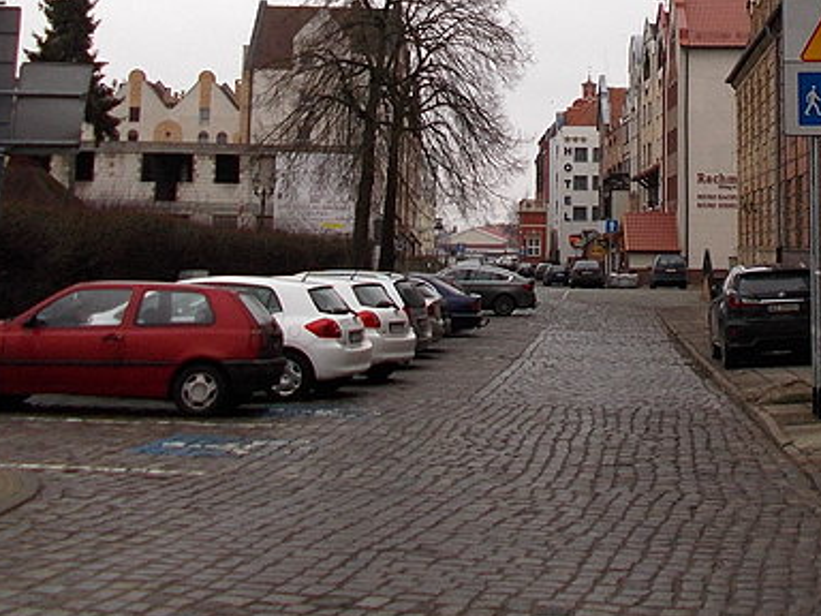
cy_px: 14
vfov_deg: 23.1
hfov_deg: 31.0
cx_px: 631
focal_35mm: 61
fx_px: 1447
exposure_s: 1/80
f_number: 3.2
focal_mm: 4.6
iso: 80
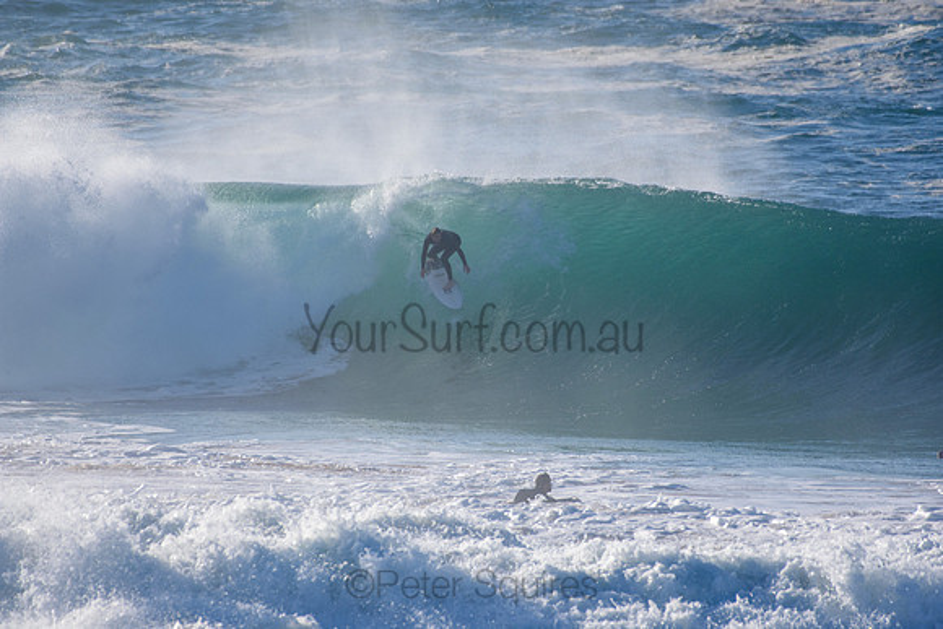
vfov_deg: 1.8
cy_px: 314
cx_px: 472
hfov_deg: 2.7
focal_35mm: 750
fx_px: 19650
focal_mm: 500
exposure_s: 1/2000
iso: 320
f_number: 5.6
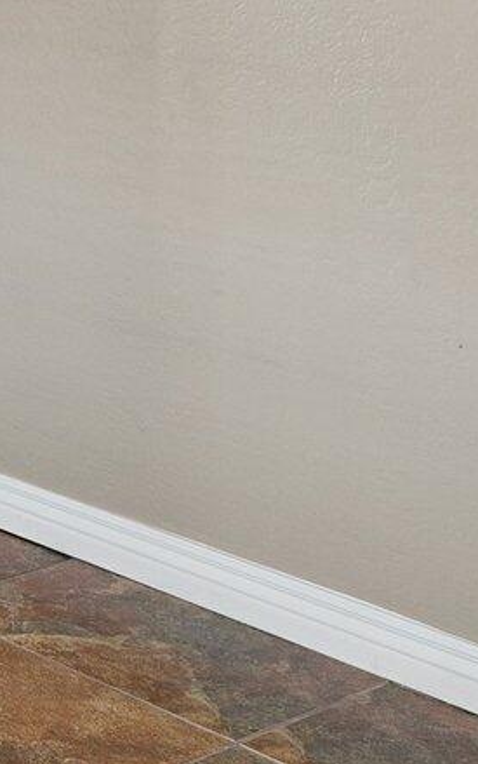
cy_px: -246
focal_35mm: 95
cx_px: -699
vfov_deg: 19.9
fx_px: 1977
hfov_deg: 11.3
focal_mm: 20
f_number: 8
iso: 320
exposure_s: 1/15
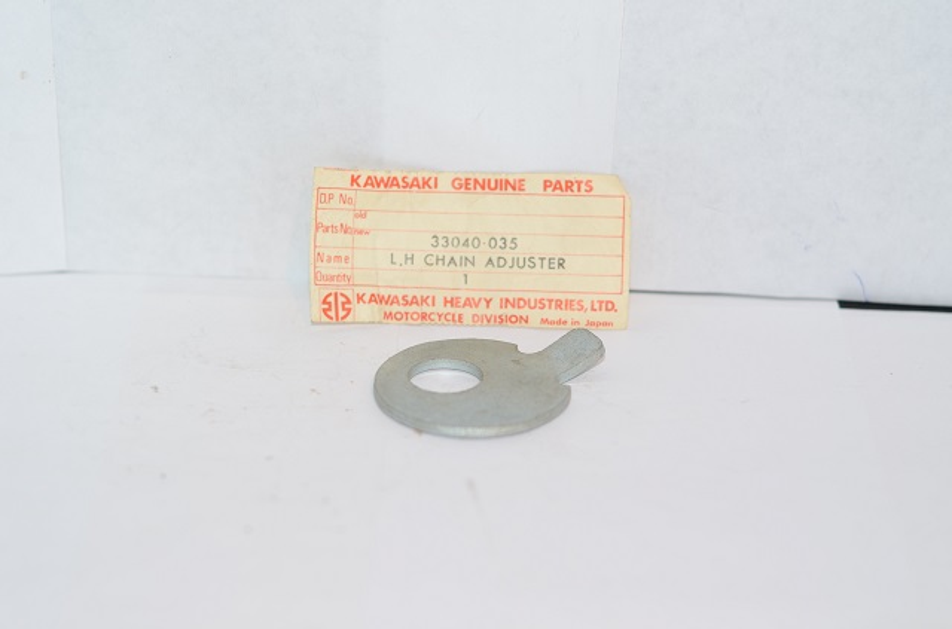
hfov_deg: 27.1
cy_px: 314
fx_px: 1978
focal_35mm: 75
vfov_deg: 18.1
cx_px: 476
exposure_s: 1/60
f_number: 2.8
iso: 100
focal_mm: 50
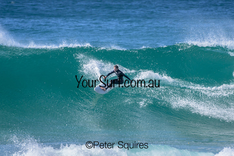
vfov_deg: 1.7
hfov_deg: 2.6
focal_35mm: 800
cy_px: 78
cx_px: 117
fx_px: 5201
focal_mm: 800
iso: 1600
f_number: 11
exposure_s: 1/2000
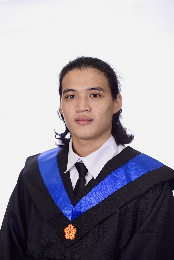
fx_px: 666
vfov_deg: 22.1
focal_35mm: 92
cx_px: 87
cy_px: 130
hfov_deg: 14.9
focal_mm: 92
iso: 320
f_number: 4.5
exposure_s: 1/160
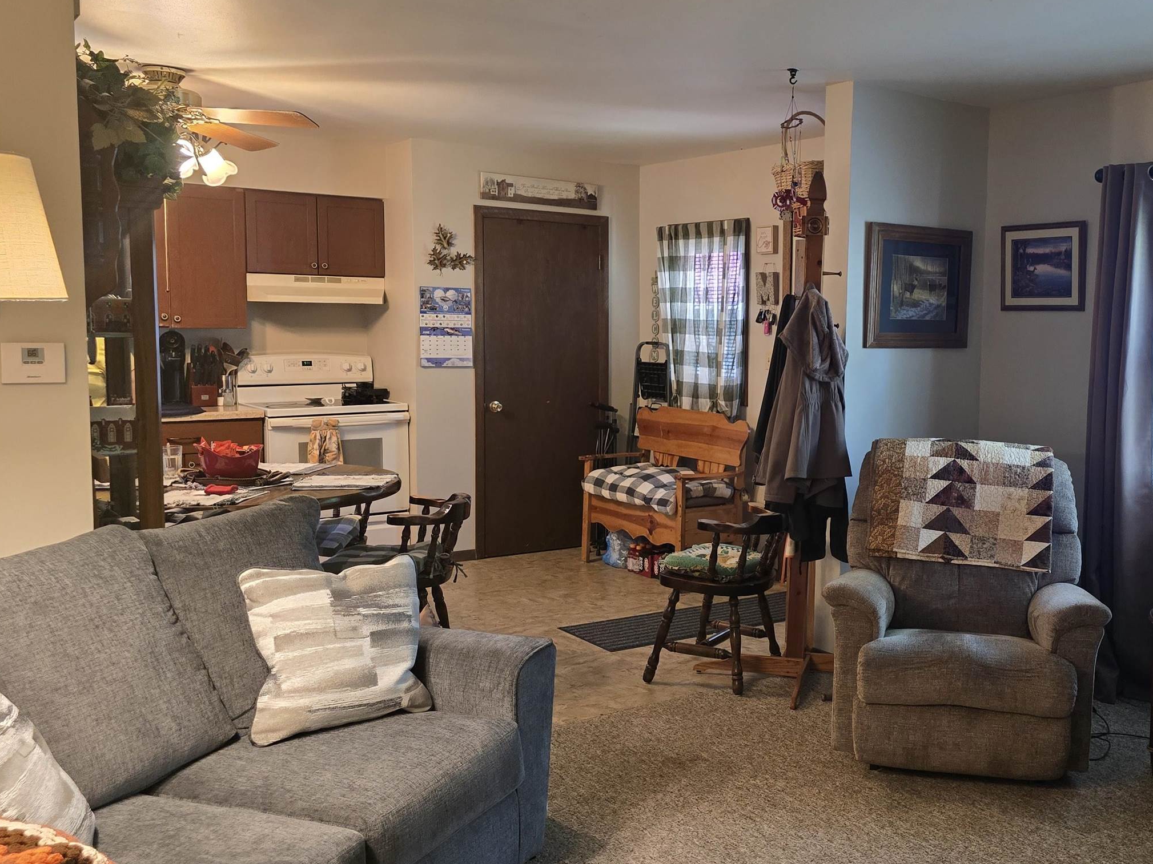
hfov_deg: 51.3
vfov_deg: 40.7
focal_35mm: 35
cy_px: 414
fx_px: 1166
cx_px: 797
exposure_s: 1/120
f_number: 1.7
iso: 800
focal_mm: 6.3
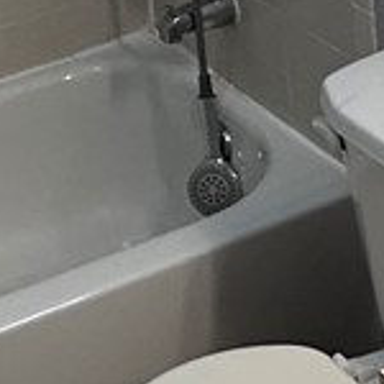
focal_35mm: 132
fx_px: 1657
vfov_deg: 12.7
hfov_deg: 13.2
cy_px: -159
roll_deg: +7.7
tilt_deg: -18.4
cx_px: 82
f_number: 2.2
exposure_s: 1/120
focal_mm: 2.22
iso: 250
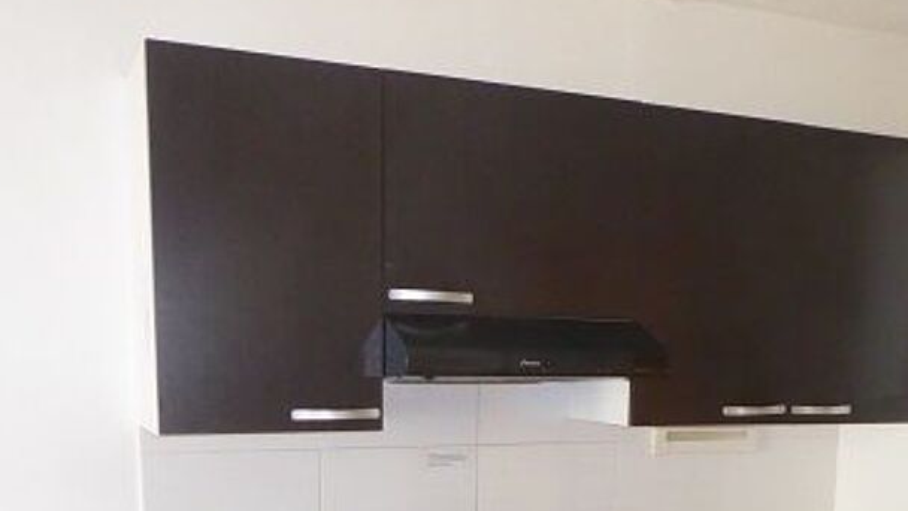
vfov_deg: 25.9
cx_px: 508
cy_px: 541
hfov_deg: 47.3
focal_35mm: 43
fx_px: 1035
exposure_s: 1/60
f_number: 3.3
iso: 800
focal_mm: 4.3
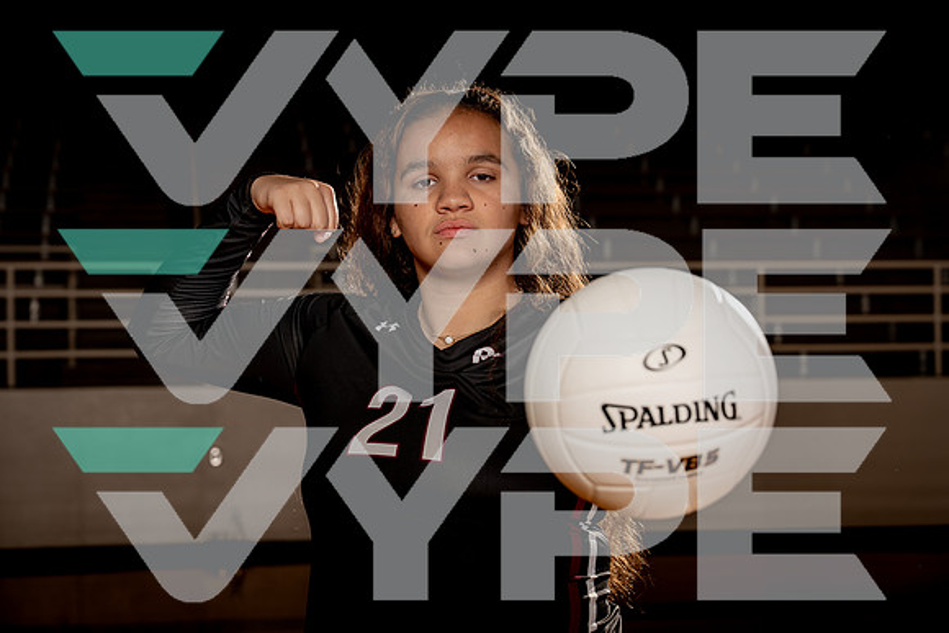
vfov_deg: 19.5
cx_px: 474
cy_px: 316
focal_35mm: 70
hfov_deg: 28.8
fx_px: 1846
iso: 100
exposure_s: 1/250
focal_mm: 70
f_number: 5.6
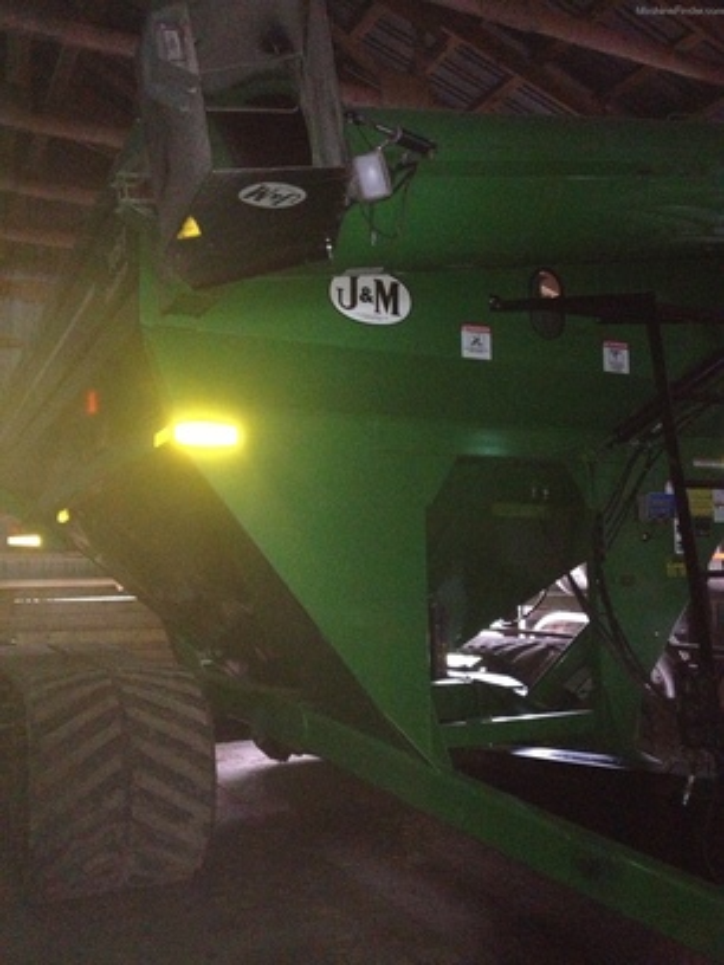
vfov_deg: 52.6
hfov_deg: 40.7
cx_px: 362
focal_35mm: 35
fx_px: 976
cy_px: 482
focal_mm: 4.28
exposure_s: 1/16
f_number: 2.4
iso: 800
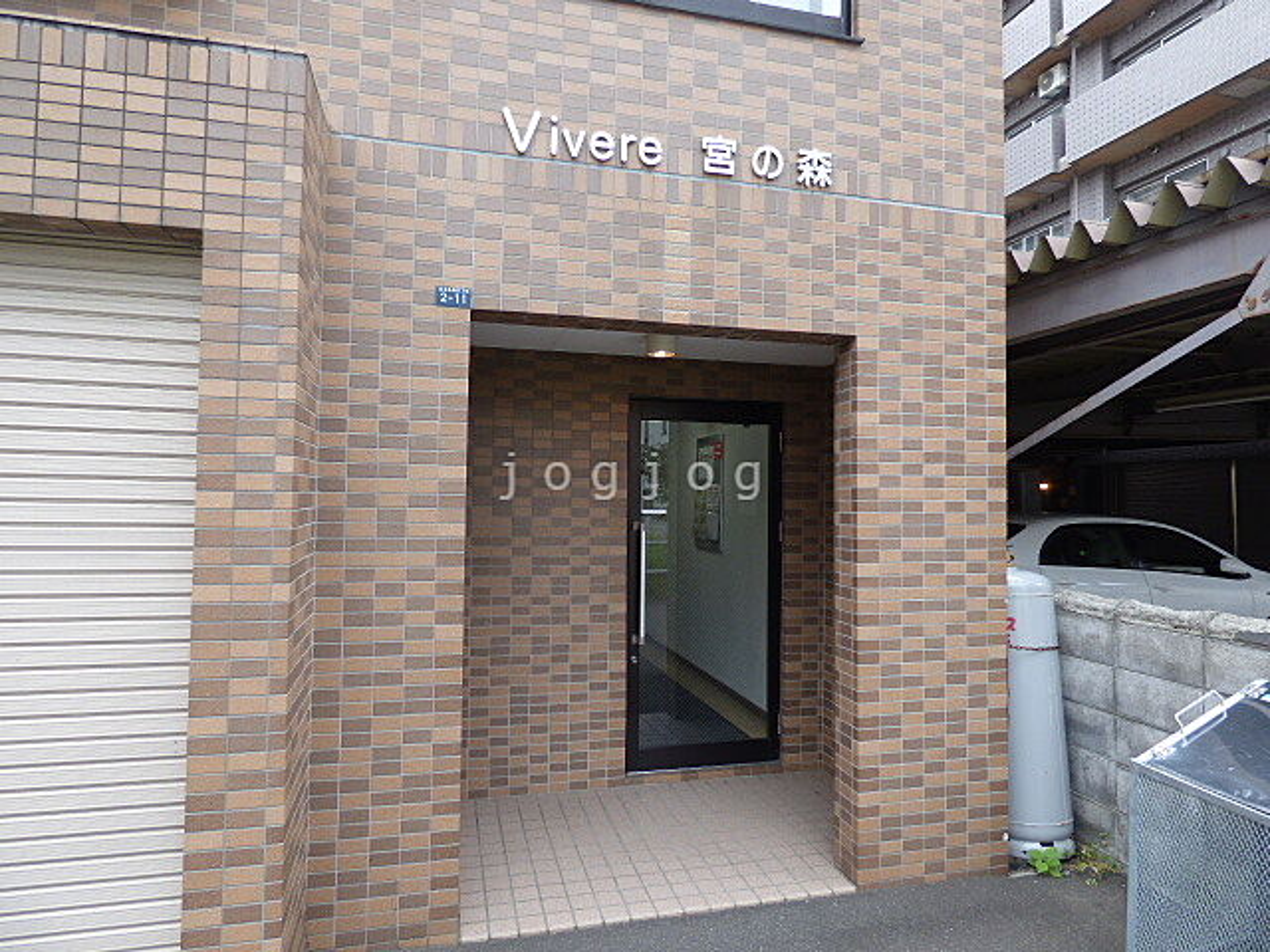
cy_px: 476
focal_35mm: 20
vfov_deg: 66.0
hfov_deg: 81.7
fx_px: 734
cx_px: 635
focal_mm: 3.58
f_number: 2.8
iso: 100
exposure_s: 1/60
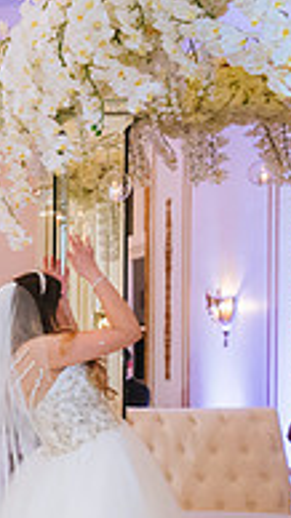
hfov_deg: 12.1
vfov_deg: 27.7
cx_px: -454
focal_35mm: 75
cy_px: 405
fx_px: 1030
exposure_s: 1/125
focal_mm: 24
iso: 1600
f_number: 4
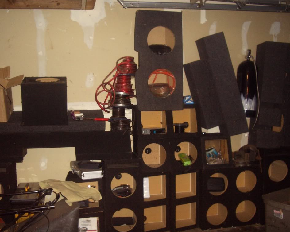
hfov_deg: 49.1
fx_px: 318
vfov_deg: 40.1
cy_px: 115
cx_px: 137
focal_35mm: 37
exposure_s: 1/60
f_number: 2.6
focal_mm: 5.8
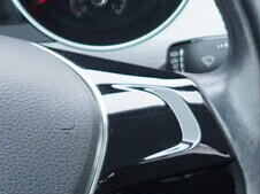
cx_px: 212
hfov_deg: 8.9
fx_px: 1658
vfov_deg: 6.7
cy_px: 220
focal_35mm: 221
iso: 400
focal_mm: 24
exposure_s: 1/40
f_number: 2.8
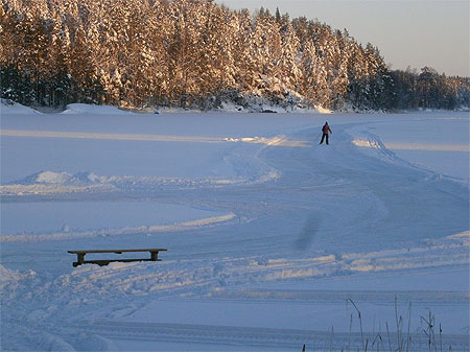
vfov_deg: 13.7
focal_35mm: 108
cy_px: 176
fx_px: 1466
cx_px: 235
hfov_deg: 18.2
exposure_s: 1/250
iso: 200
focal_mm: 19.2
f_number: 6.5
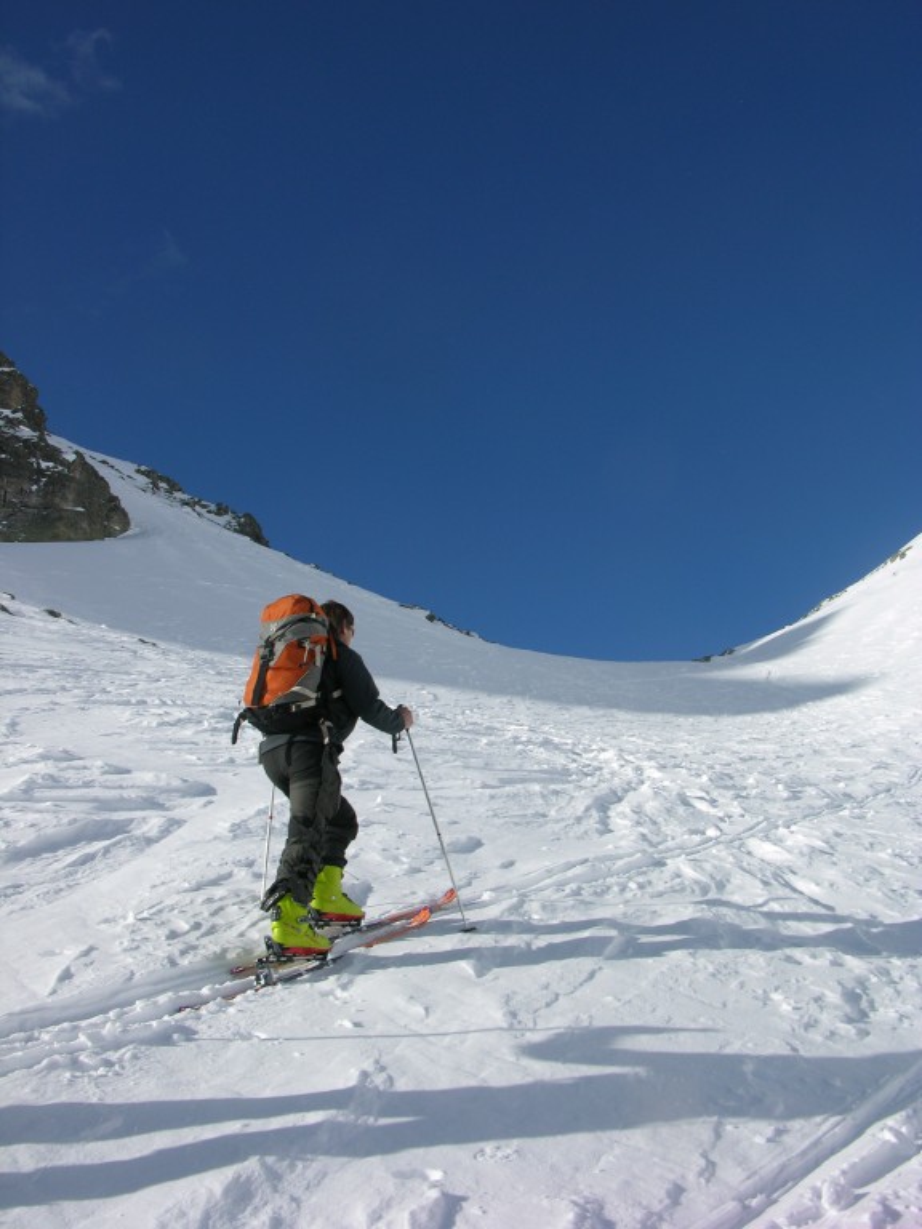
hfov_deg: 40.7
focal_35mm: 35
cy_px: 614
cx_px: 461
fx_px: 1243
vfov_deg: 52.6
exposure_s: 1/335
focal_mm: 8.9
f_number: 7.1
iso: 50
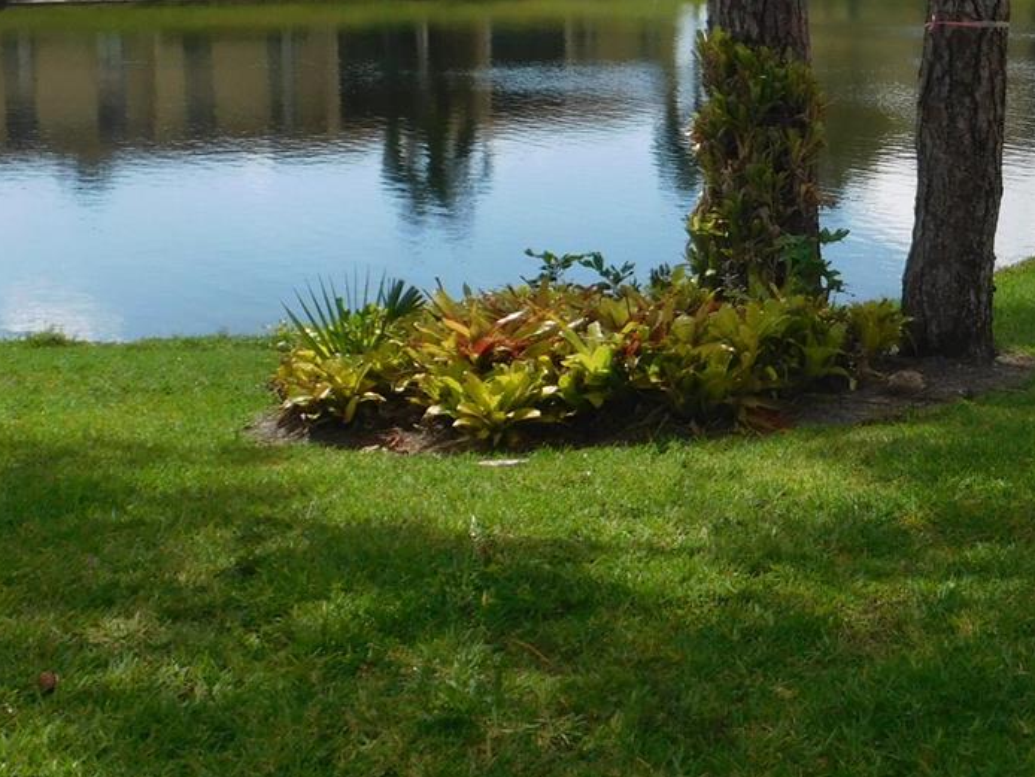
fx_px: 1585
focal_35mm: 53
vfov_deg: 27.0
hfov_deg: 35.3
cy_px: 154
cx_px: 780
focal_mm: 4
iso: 125
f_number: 3
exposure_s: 1/1250
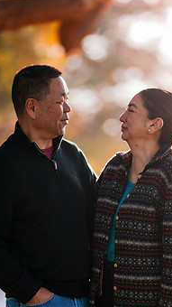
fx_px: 1518
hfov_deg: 6.5
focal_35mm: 187
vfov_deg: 11.5
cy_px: 200
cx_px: 111
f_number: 1.8
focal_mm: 135
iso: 100
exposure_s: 1/400
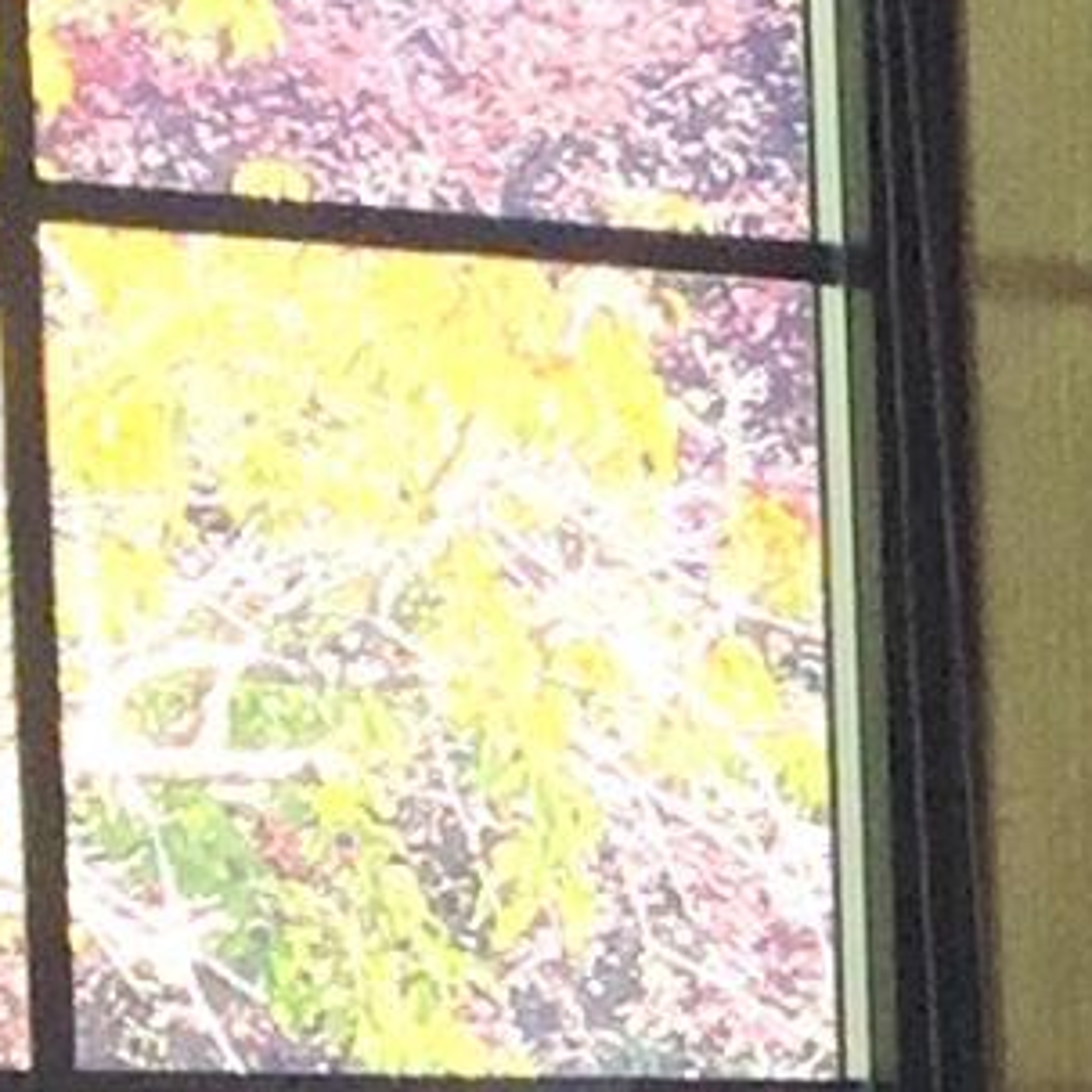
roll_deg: -2.2
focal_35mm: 254
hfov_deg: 6.2
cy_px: 2209
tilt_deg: -6.4
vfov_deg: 6.7
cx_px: 3633
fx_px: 9065
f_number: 2.2
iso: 32
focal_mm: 4.15
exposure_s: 1/388
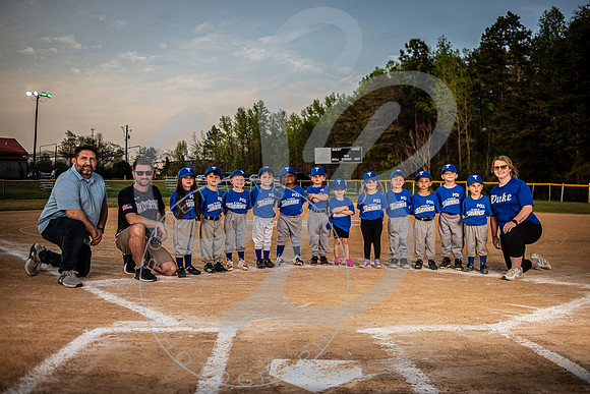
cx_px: 300
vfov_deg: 41.2
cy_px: 197
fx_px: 524
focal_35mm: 32
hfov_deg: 58.8
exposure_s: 1/1250
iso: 100
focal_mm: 31
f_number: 4
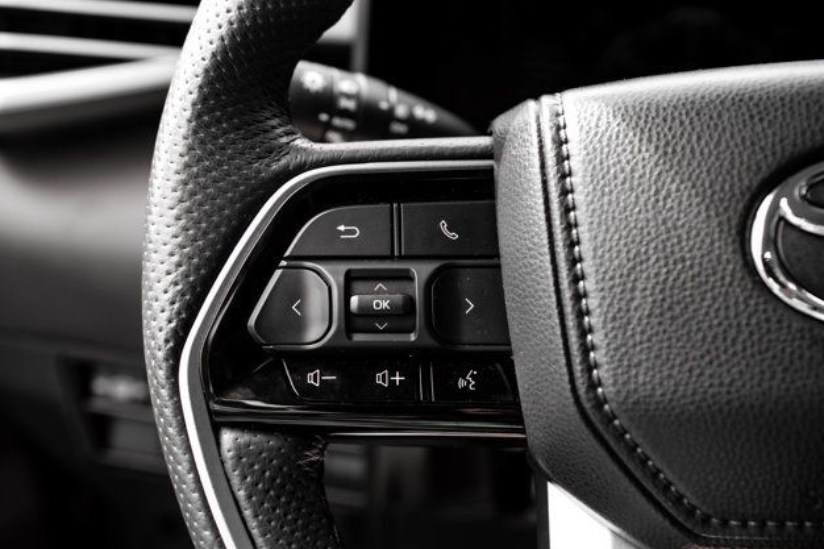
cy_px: 273
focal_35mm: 45
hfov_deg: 43.6
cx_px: 409
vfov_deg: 29.8
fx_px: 1030
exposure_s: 1/320
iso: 640
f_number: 5
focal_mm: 44
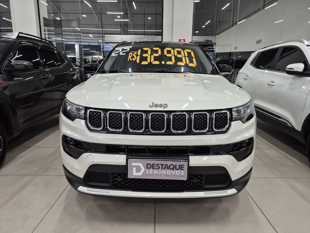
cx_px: 155
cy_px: 116
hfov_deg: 73.9
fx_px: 206
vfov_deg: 58.9
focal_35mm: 23
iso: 320
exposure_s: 1/120
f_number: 1.8
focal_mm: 5.4
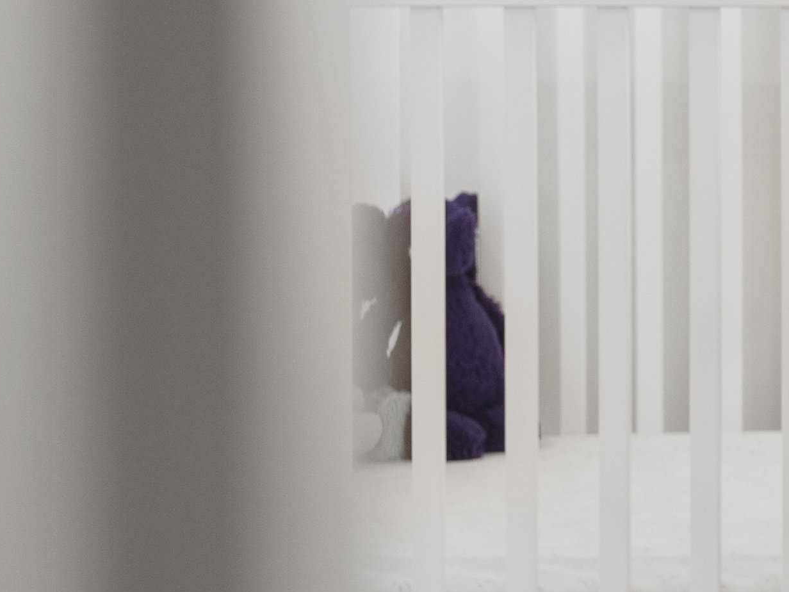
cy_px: -82
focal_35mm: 207
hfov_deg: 8.7
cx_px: 1860
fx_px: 4727
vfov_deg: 7.1
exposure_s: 1/15
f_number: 5.6
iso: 250
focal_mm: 44.3
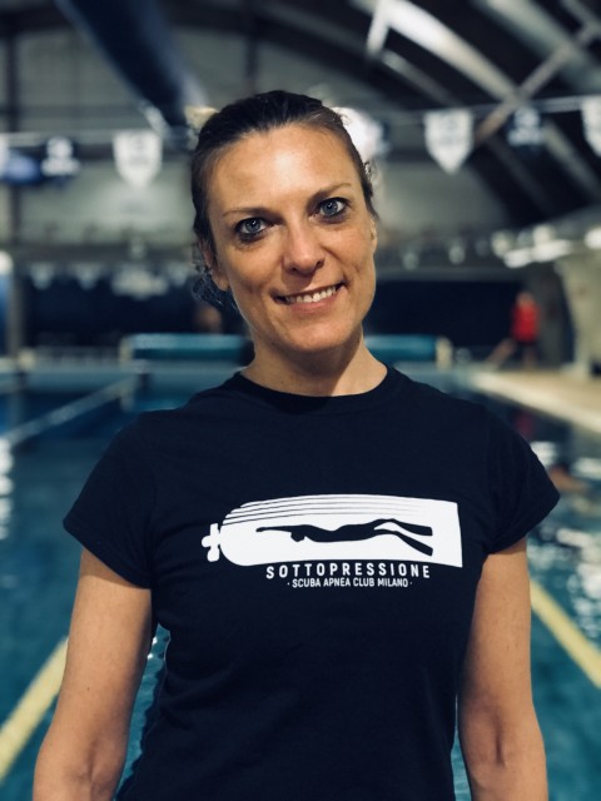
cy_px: 400
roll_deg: -0.8
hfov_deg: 25.7
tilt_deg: -3.5
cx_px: 300
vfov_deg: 33.8
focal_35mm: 57
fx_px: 1320
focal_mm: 6.6
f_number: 2.8
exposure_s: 1/50
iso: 640
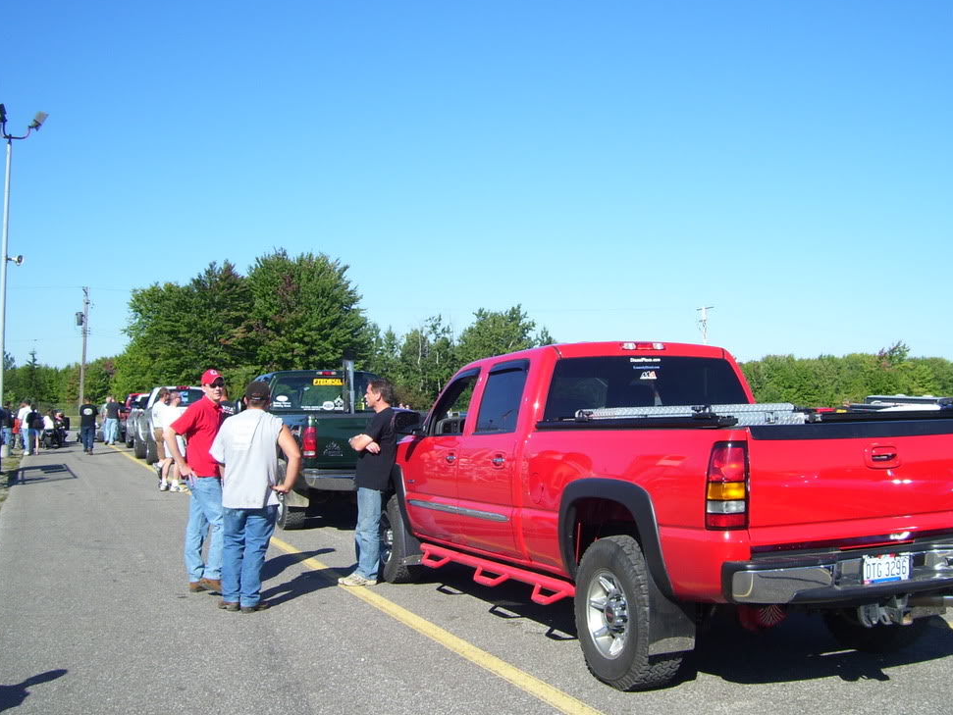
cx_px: 475
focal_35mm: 39
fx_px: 1074
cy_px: 346
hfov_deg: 47.8
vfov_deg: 36.8
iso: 80
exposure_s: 1/500
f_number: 4.8
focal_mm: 6
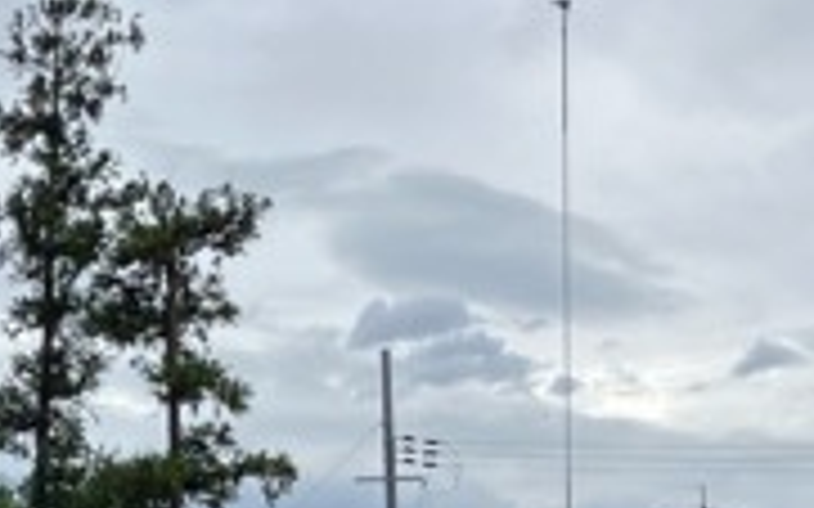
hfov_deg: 18.7
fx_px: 2329
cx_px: -189
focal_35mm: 105
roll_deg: -0.8
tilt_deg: +12.2
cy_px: 355
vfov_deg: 12.4
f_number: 1.8
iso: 32
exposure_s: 1/2315
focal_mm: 3.99
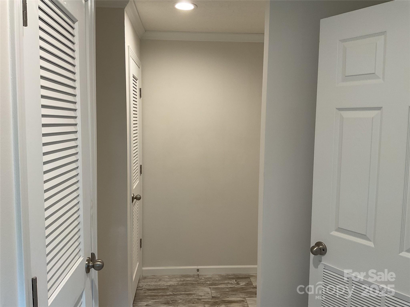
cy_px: 154
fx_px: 343
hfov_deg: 61.7
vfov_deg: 48.2
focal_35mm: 29
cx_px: 205
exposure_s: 1/60
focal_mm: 3
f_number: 1.8
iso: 40
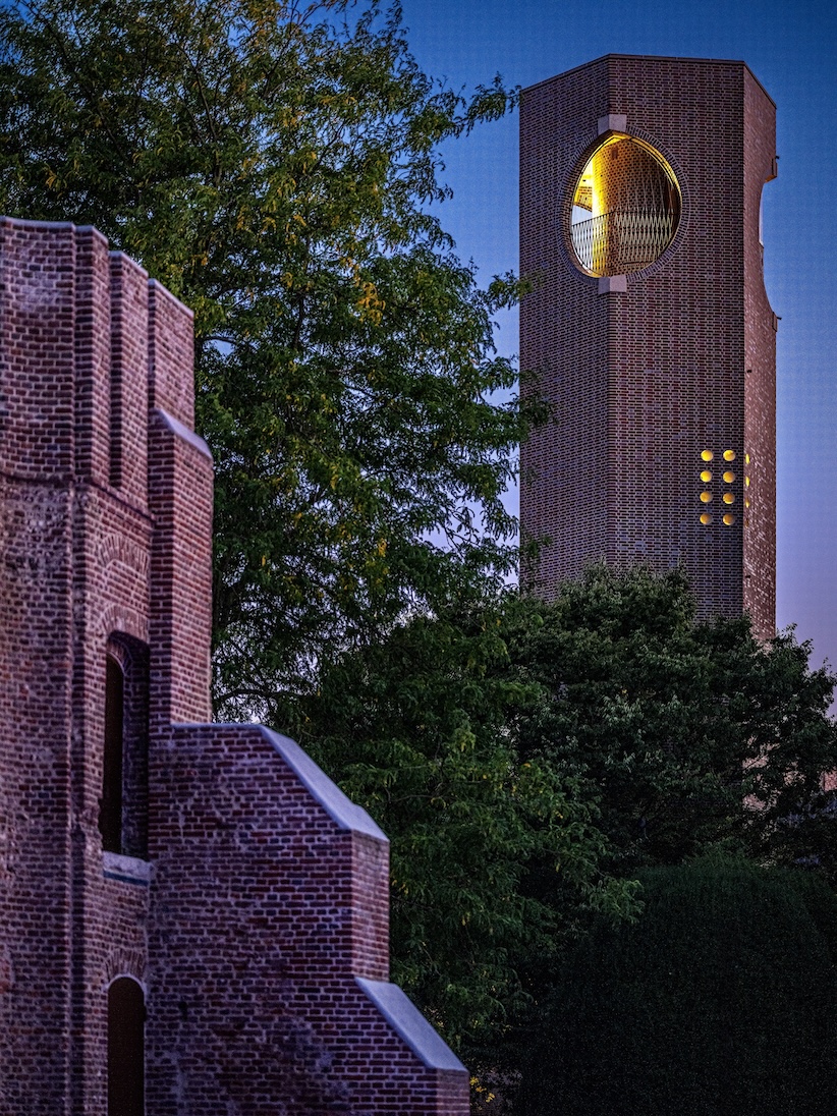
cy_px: 558
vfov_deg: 22.5
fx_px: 2805
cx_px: 418
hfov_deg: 17.0
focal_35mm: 87
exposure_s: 1/80
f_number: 2
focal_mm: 110
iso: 1250
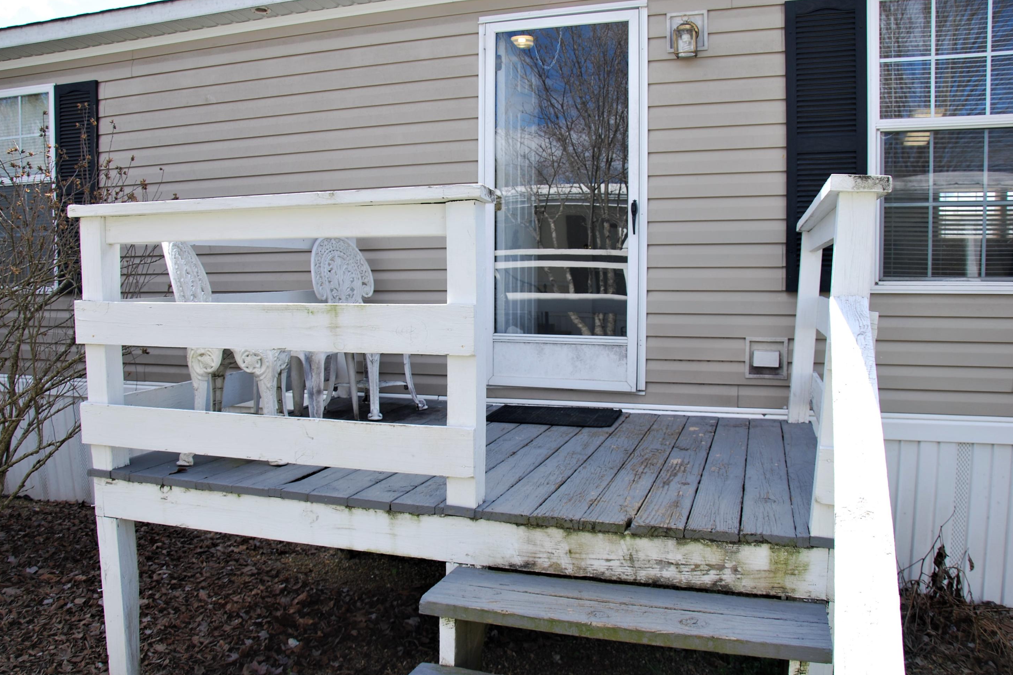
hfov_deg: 65.5
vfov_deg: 46.4
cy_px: 337
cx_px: 510
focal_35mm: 28
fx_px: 788
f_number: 6.3
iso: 100
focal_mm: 18
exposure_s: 1/160
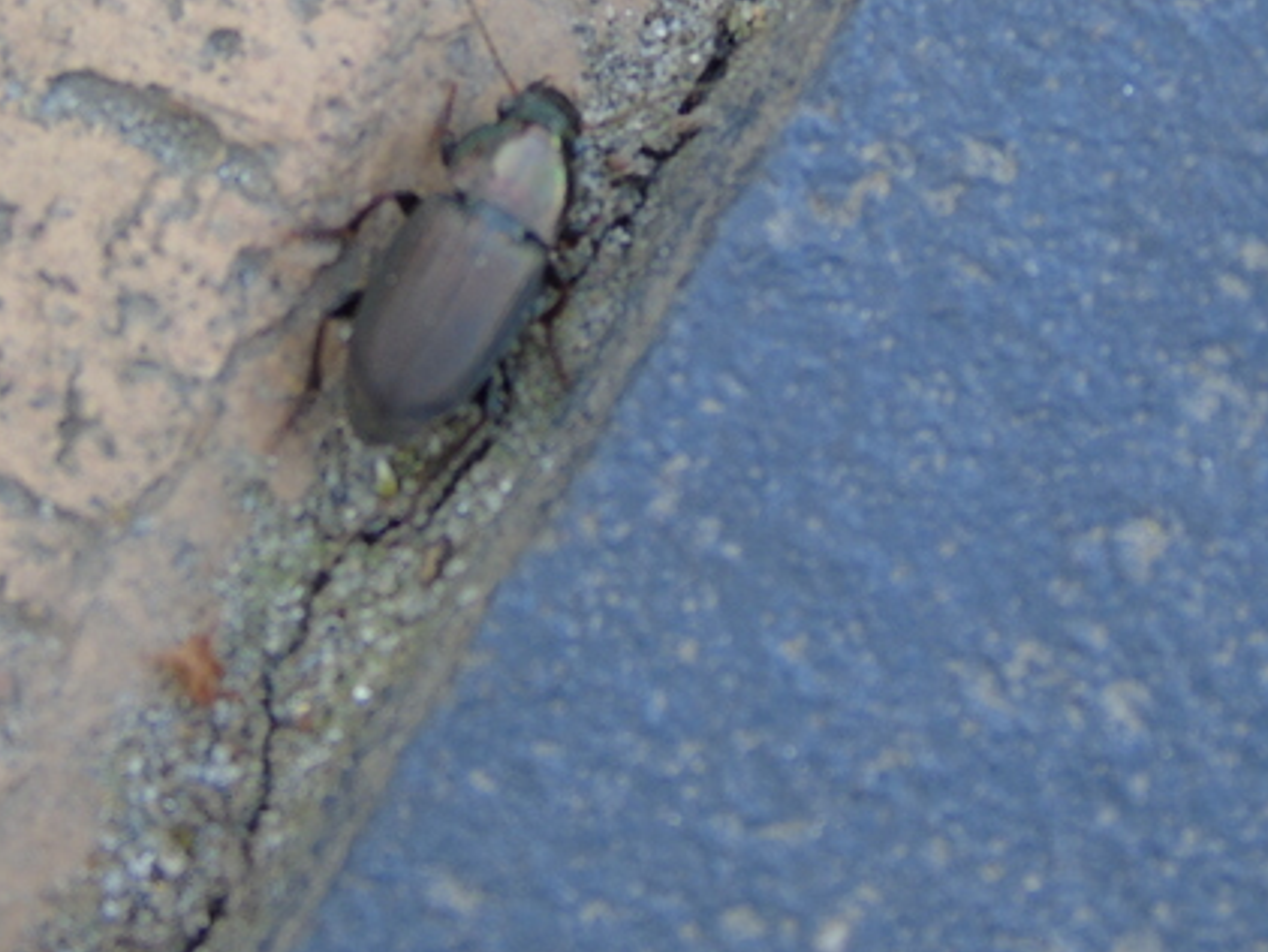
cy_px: 93
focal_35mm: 251
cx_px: 586
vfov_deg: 5.9
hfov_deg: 7.9
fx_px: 9197
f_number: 4.6
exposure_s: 1/40
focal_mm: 22
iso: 80
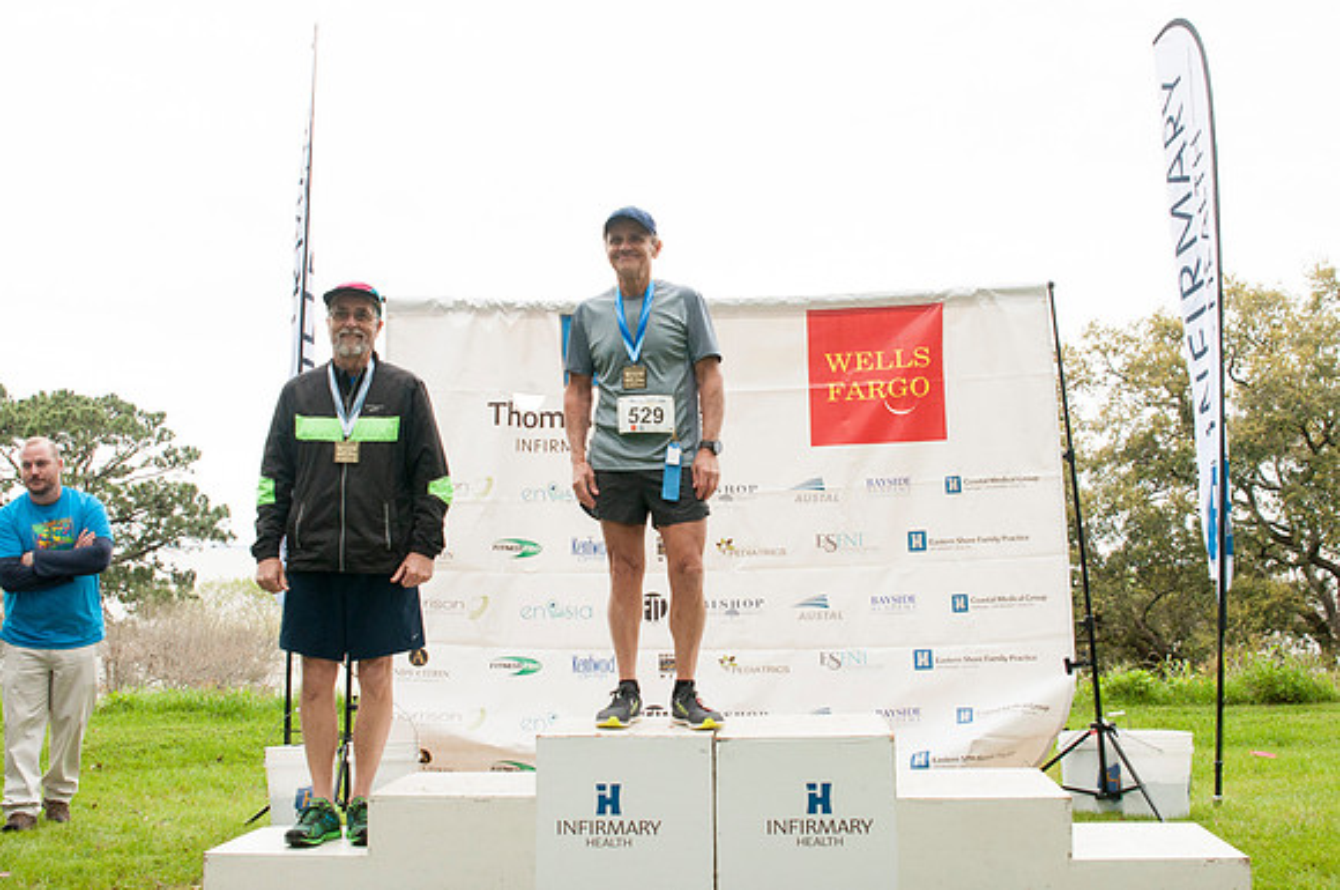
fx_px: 1338
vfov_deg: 36.8
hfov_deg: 53.2
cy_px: 445
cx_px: 670
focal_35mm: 36
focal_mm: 24
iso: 800
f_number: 6.3
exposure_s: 1/200
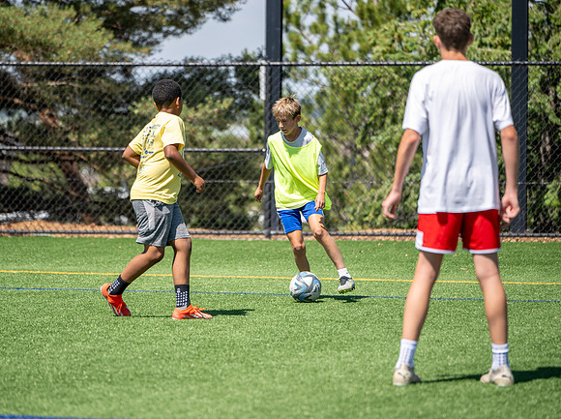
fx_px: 3314
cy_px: 210
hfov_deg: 9.7
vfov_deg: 7.2
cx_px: 237
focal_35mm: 205
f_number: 2.8
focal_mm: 180
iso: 40
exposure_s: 1/800
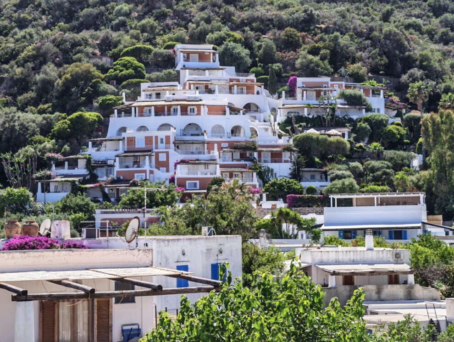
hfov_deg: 23.0
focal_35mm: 85
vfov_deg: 17.4
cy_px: 171
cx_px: 227
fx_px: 1117
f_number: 2.6
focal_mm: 22.48
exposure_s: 1/370
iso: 50
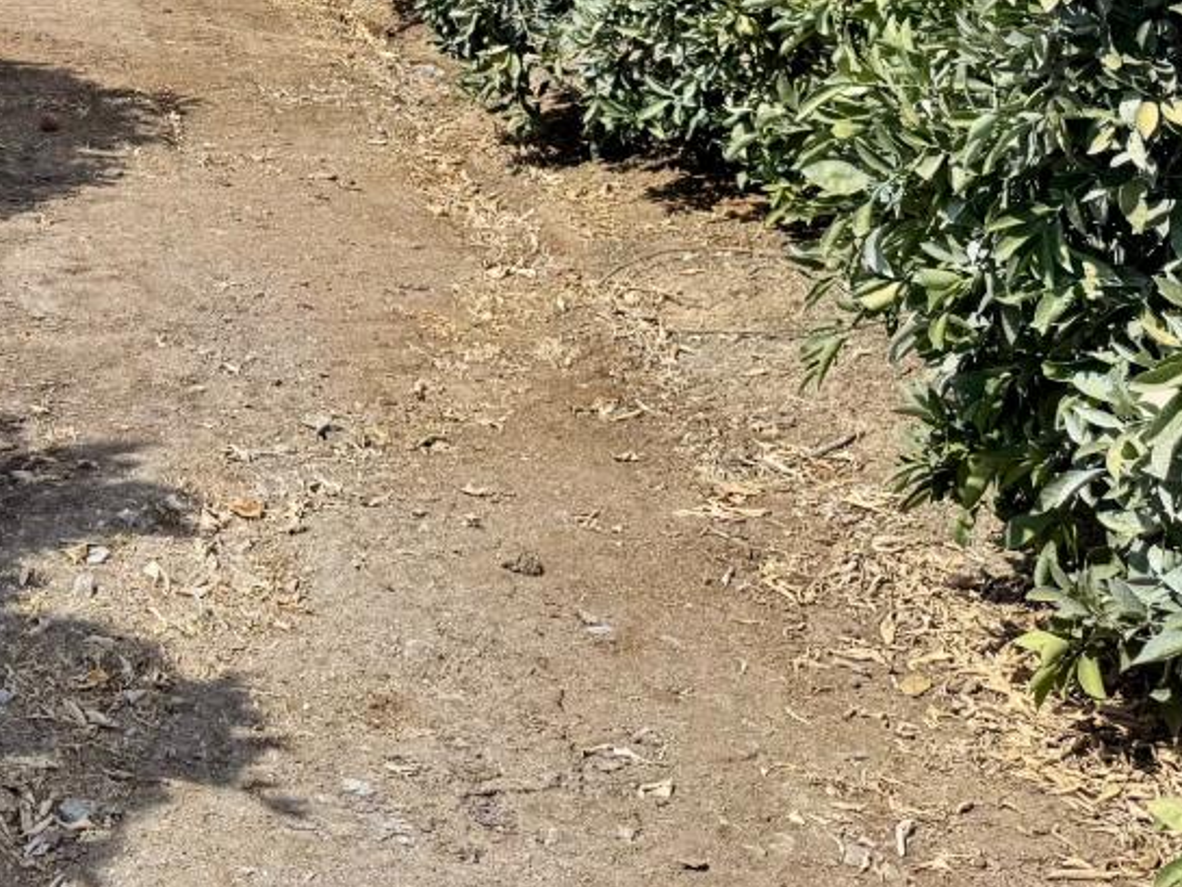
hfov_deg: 27.4
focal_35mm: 66
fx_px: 2254
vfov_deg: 20.1
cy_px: -309
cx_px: -54
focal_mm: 6.76
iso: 80
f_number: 1.78
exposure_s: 1/6410
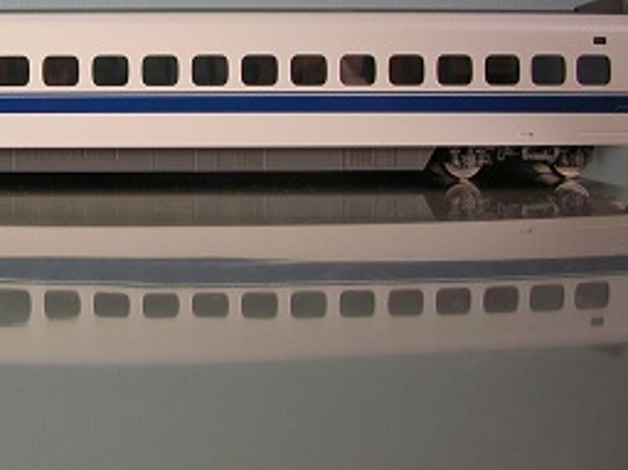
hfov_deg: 28.6
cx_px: 106
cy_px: 91
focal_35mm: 66
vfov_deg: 21.9
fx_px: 1197
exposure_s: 1/12.2
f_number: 2.8
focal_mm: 5.8
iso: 50
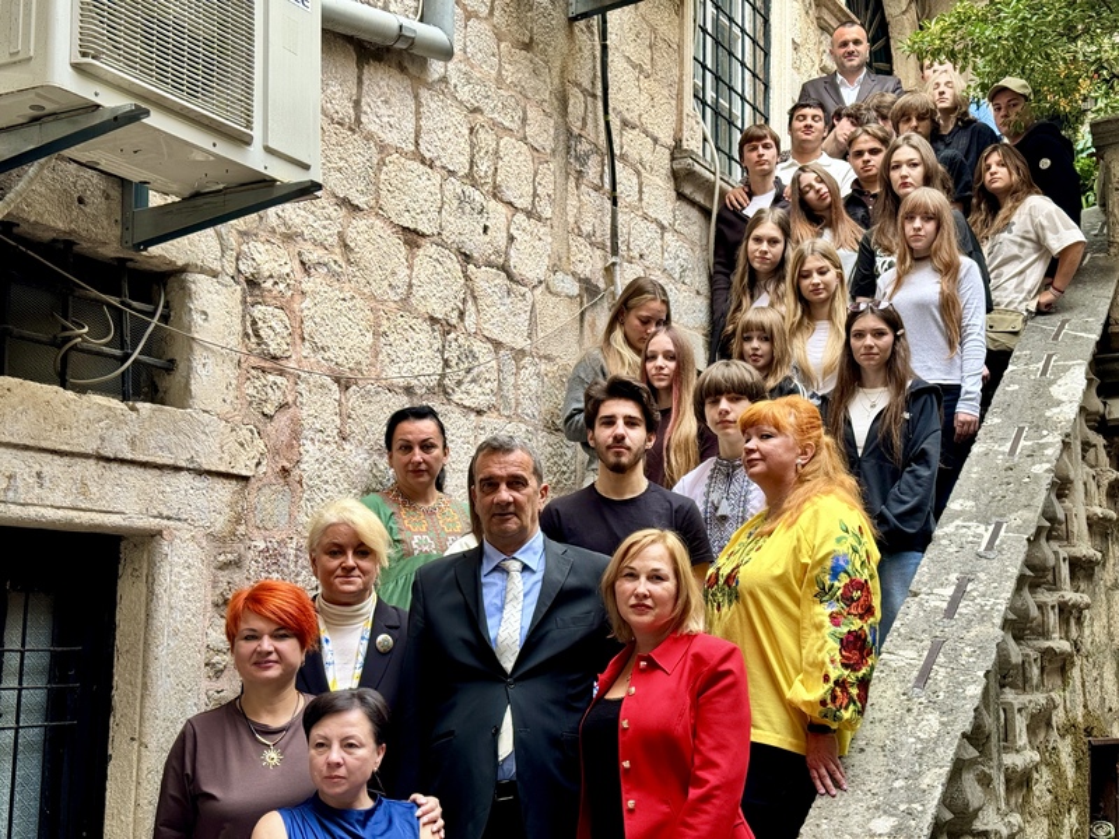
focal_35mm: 48
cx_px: 560
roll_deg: -0.1
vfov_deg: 30.3
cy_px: 420
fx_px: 1552
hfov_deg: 39.7
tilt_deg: +8.2
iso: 64
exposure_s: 1/177
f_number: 1.78
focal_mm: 6.76
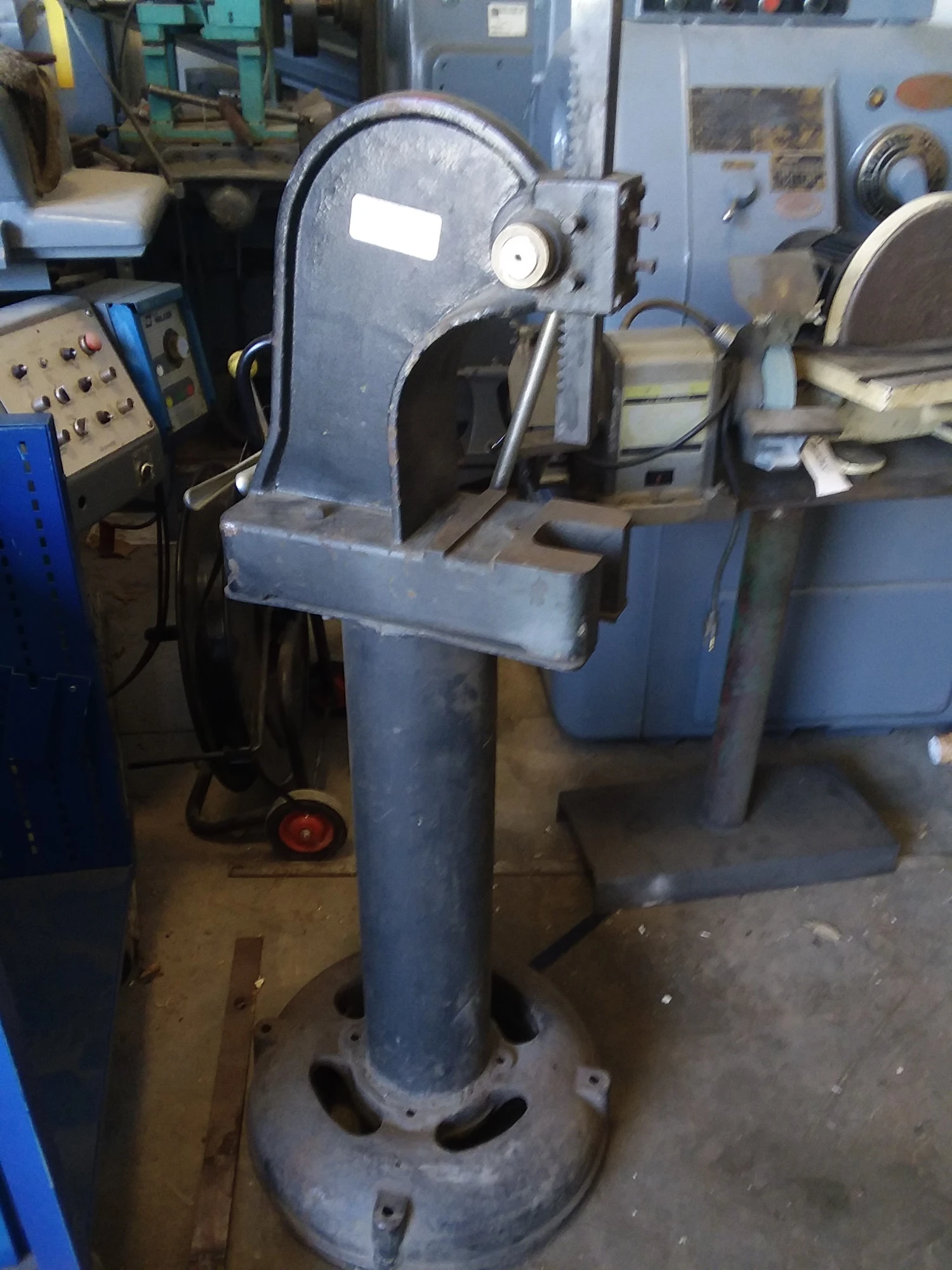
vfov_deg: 61.7
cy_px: 635
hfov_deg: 48.2
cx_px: 476
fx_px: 1063
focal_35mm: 29
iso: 80
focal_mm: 2.47
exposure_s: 1/30
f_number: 1.9
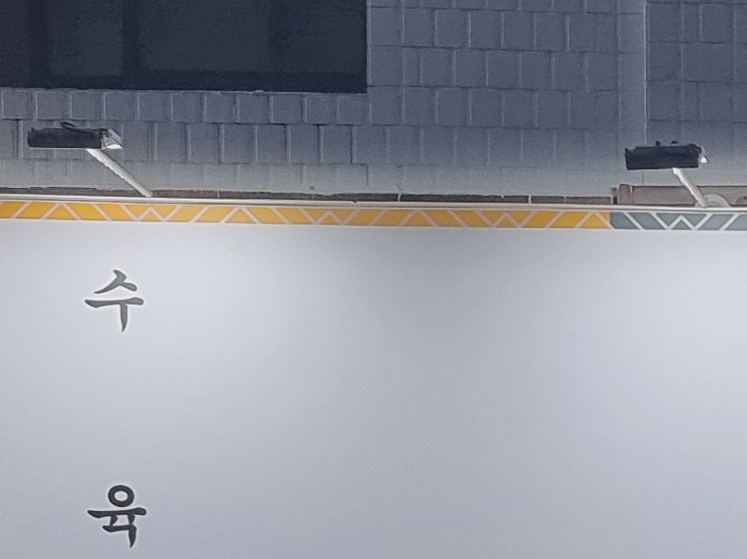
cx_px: 1202
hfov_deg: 14.4
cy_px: 908
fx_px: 2718
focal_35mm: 126
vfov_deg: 11.2
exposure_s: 1/120
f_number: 1.8
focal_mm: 6.7
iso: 250
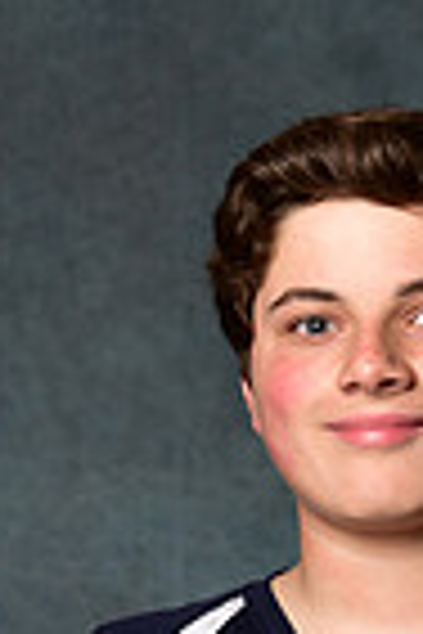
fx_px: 5058
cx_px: 340
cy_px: 791
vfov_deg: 7.1
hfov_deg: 4.8
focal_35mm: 287
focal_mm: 70
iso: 100
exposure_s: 1/200
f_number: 5
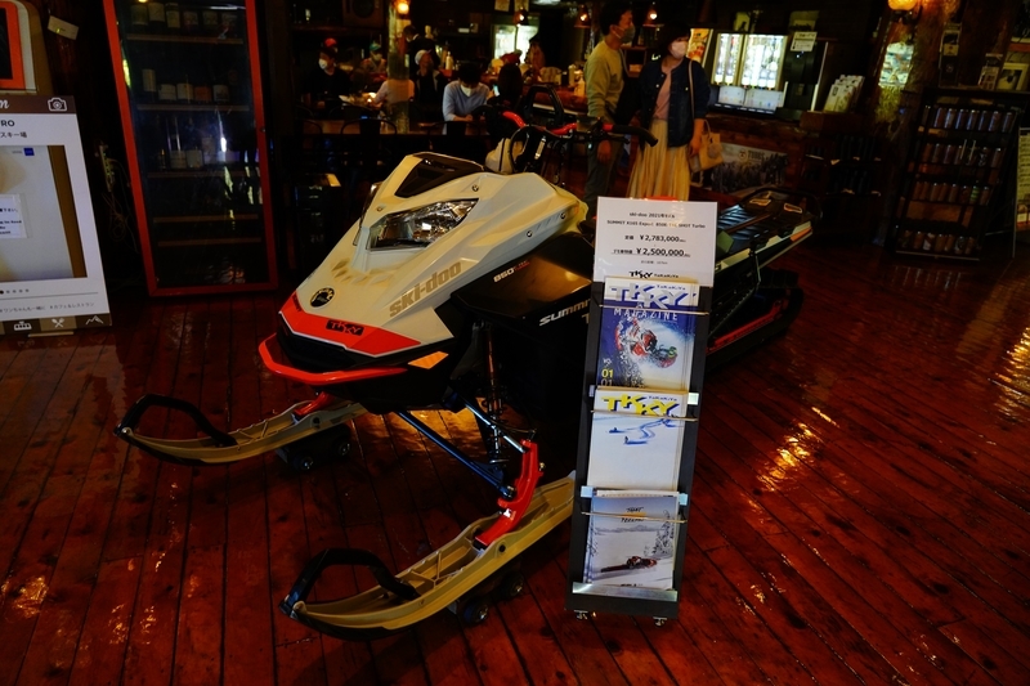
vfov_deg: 53.1
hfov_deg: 73.8
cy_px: 343
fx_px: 686
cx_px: 515
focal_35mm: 24
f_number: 4
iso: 2500
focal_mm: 24
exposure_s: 1/30
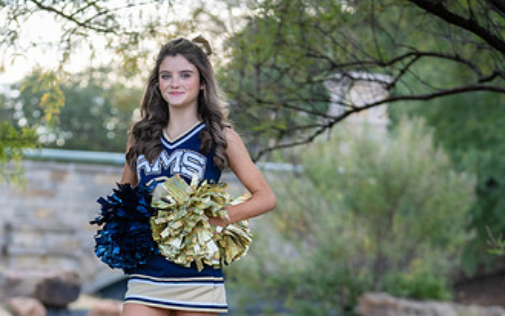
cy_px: 275
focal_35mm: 140
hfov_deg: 14.9
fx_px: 1928
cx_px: 163
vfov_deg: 9.3
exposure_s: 1/320
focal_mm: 78
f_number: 2.8
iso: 250
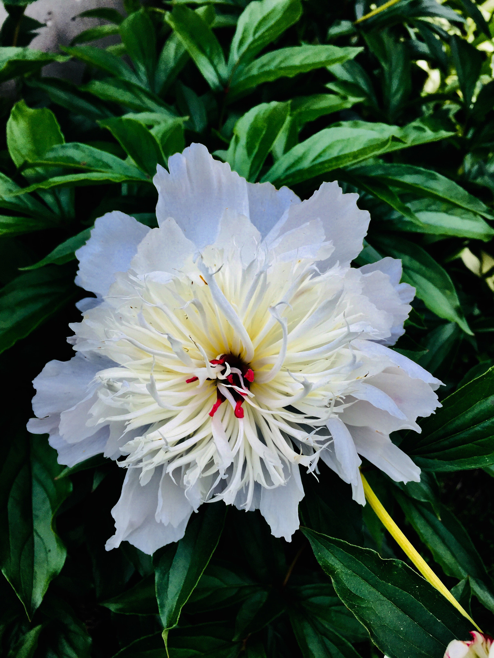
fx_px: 552
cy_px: 329
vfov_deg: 61.7
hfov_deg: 48.2
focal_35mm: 29
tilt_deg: -49.6
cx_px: 247
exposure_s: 1/216
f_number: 2.2
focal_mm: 4.15
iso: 32
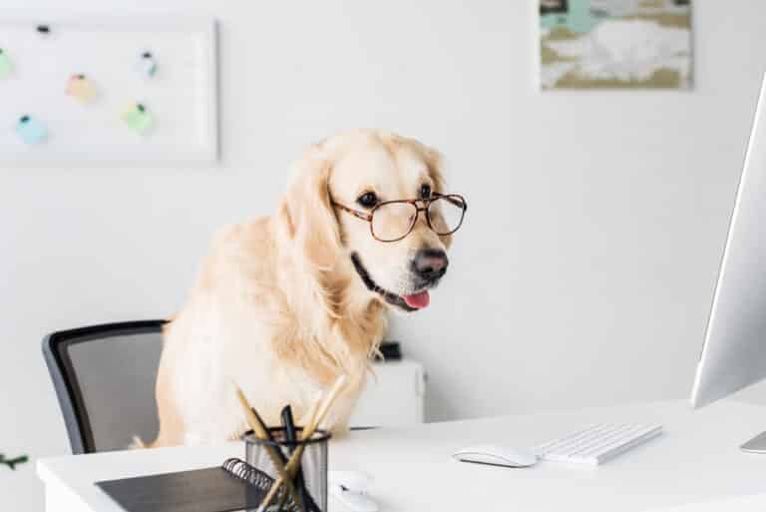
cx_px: 383
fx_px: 1064
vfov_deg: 27.0
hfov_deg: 39.6
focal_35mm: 50
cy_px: 256
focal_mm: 50
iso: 250
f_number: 3.5
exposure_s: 1/160
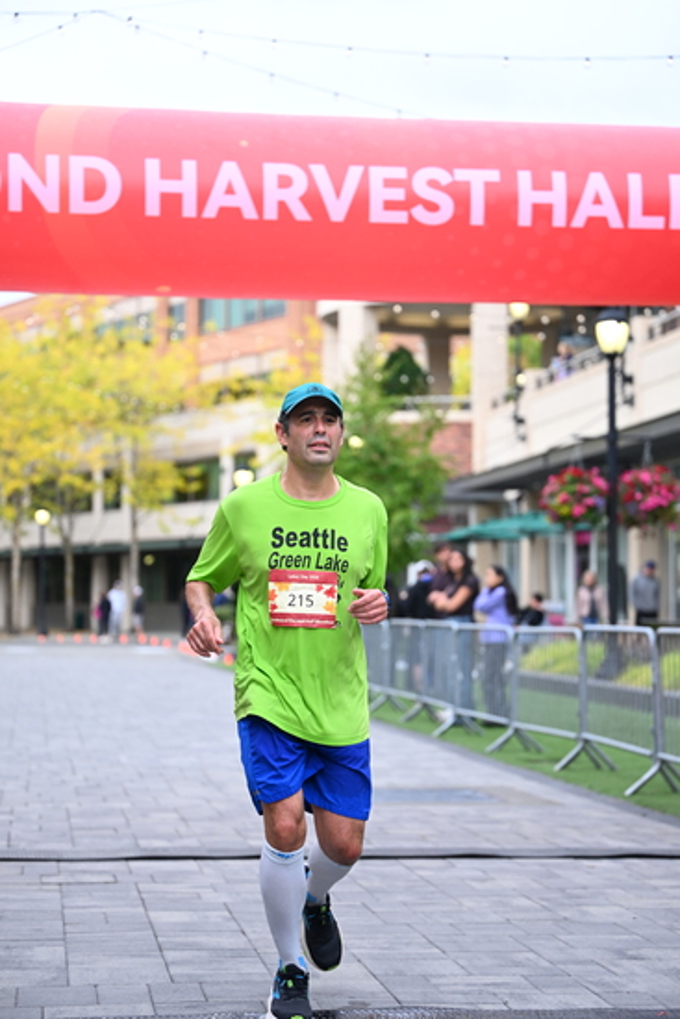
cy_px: 510
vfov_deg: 26.6
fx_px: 2152
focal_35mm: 76
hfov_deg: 18.0
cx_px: 340
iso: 1000
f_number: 2.8
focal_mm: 76
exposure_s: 1/1600
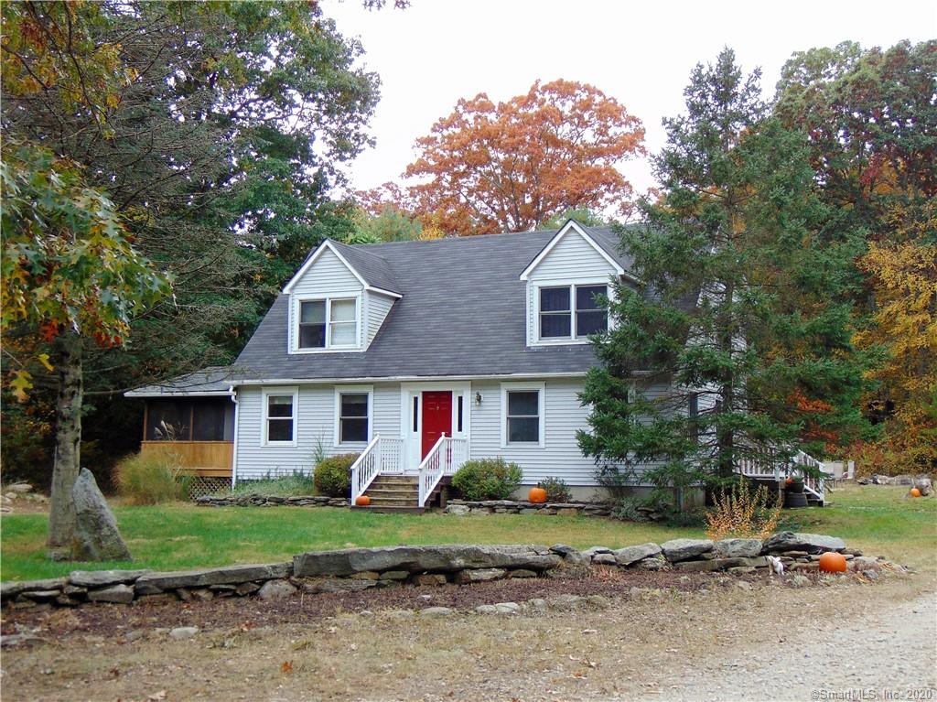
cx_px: 468
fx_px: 1136
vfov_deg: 34.3
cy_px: 351
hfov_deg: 44.8
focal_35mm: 42
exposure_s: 1/250
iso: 80
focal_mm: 7.6
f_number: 3.3
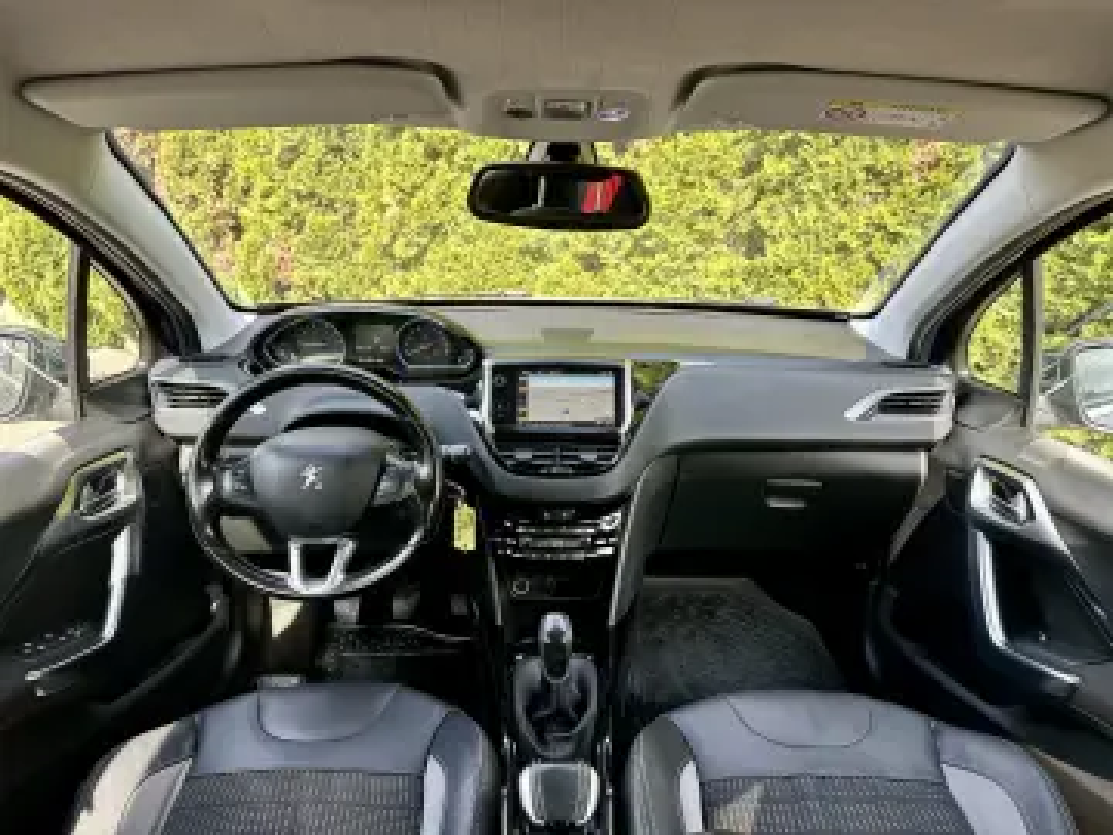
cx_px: 556
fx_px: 772
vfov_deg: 56.8
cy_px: 418
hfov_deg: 71.6
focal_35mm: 24
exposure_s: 1/271
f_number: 1.78
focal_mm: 6.86
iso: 80
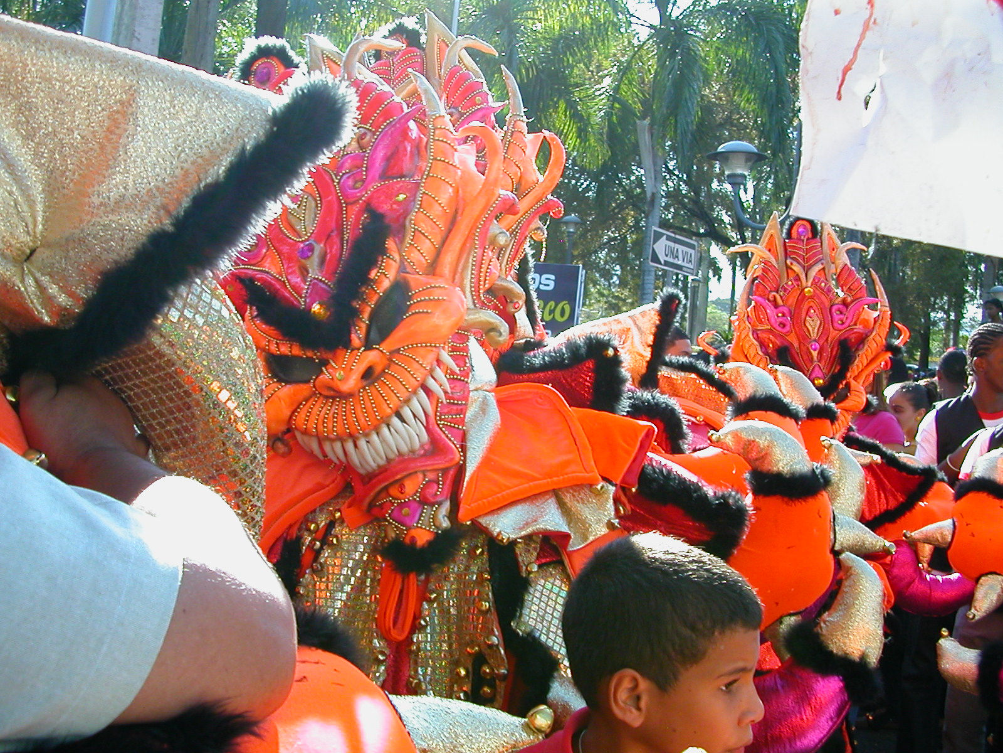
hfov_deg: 50.1
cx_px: 502
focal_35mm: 37
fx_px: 1072
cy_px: 376
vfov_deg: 38.7
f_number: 2.7
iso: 100
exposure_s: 1/276
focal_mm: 5.6
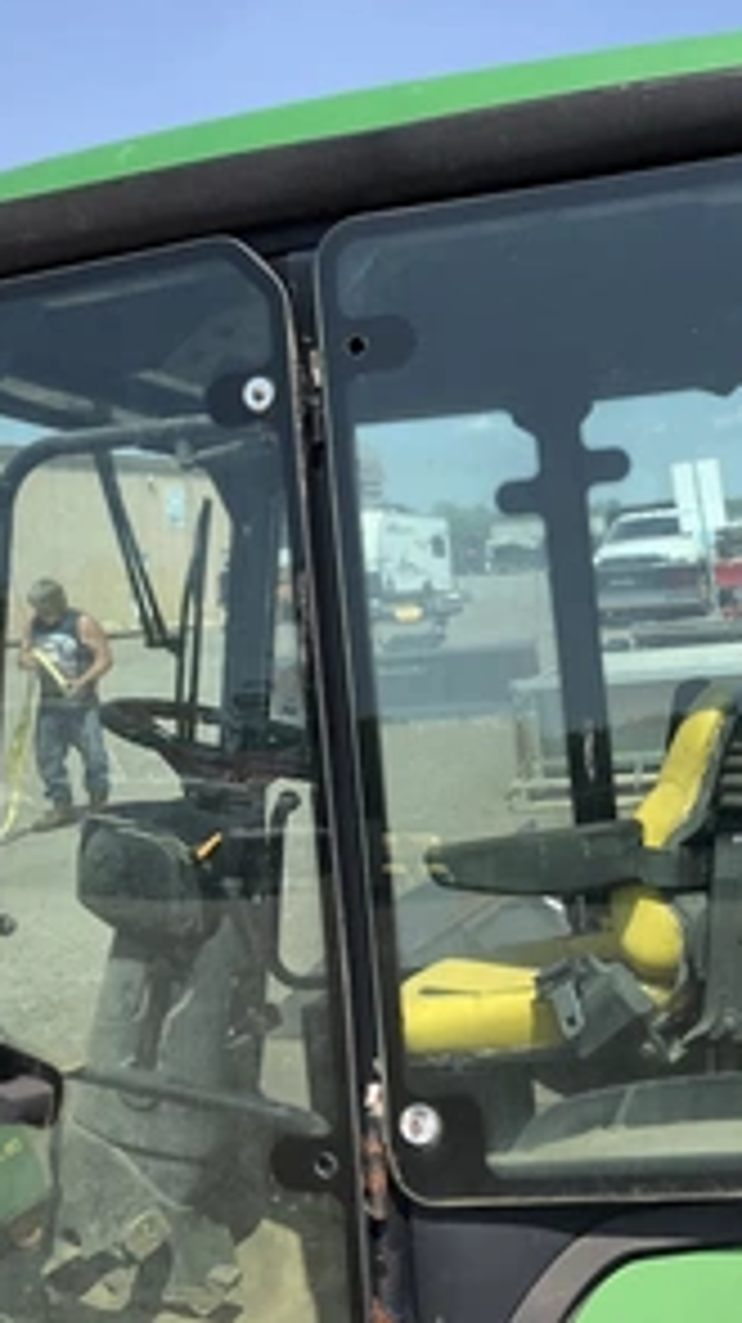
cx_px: 661
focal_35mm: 43
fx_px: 1507
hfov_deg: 26.8
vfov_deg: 47.4
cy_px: 666
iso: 25
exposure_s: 1/1342
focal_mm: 3
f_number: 1.8
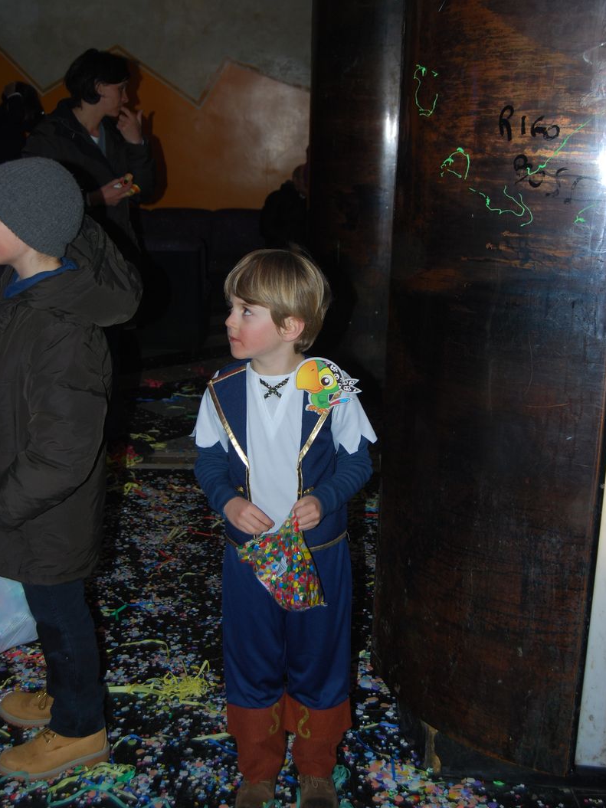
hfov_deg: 31.5
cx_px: 303
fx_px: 1074
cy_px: 373
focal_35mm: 46
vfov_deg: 41.2
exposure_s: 1/60
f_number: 4.2
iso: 200
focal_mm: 28
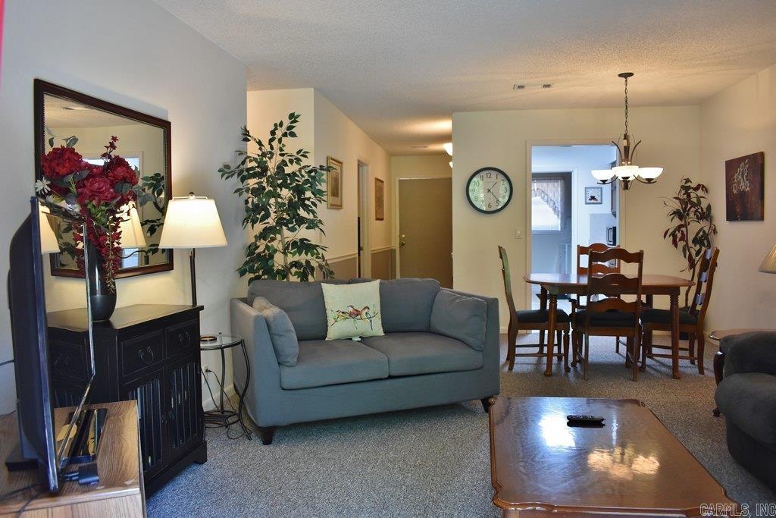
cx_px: 388
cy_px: 259
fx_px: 582
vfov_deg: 47.9
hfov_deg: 67.4
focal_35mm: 27
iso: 900
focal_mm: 18
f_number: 3.5
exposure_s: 1/60
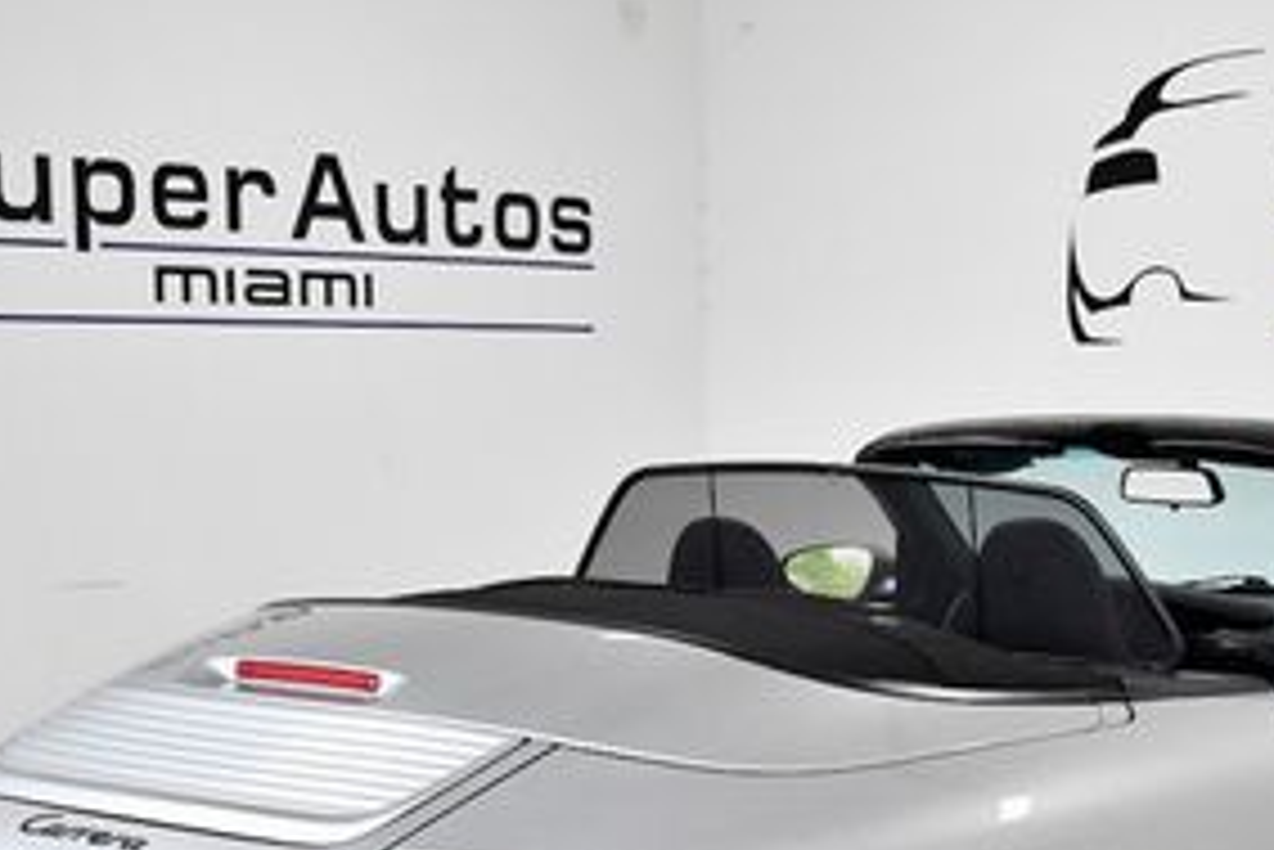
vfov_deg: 17.5
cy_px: 731
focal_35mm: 77
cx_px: 905
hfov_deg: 26.1
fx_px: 2726
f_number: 6.3
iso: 2500
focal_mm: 23
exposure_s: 1/800
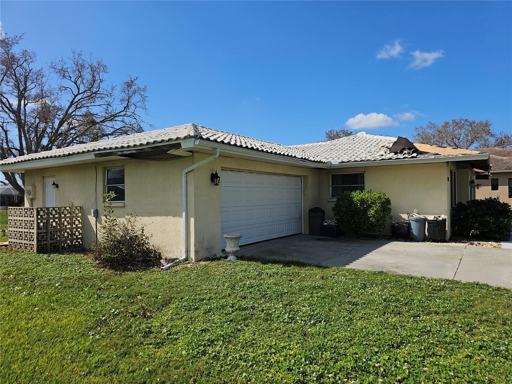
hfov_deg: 73.9
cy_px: 192
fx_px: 340
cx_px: 256
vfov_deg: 58.9
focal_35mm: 23
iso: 10
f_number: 1.7
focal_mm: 6.3
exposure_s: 1/1173
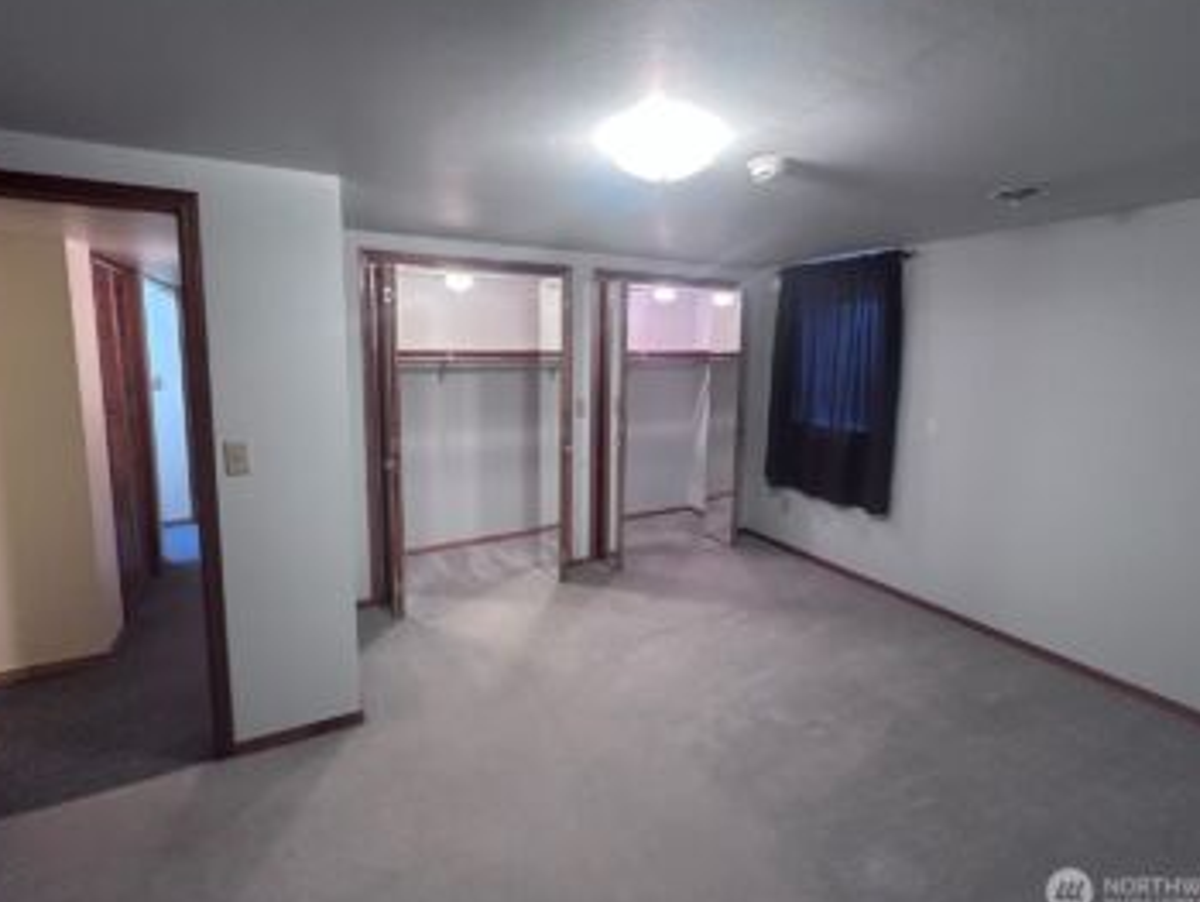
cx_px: 583
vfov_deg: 78.0
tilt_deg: -4.8
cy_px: 412
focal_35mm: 16
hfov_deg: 94.4
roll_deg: -0.7
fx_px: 555
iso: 400
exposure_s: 1/60
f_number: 2.2
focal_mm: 2.22
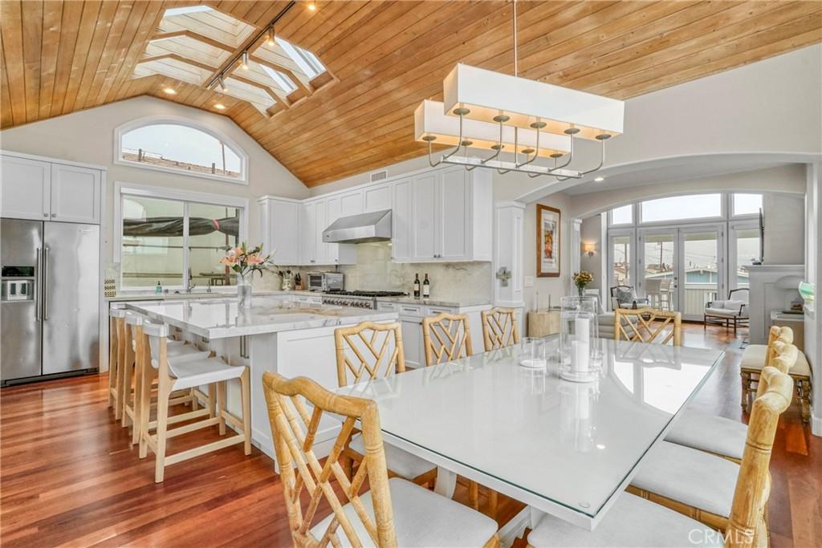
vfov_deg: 77.3
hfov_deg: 100.4
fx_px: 343
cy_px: 274
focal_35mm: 15
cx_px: 411
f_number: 14
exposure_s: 1/30
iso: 800
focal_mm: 10
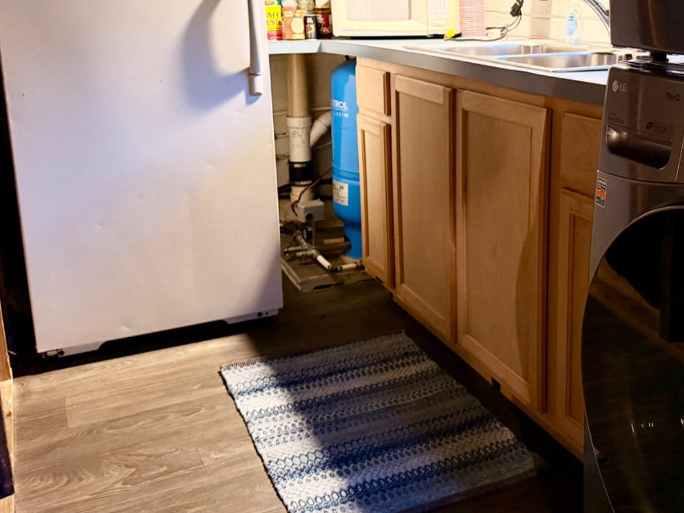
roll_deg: +0.6
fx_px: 810
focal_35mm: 41
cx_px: 481
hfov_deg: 44.8
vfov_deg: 34.8
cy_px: 165
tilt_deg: -13.2
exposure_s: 1/40
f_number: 1.78
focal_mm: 6.76
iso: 800
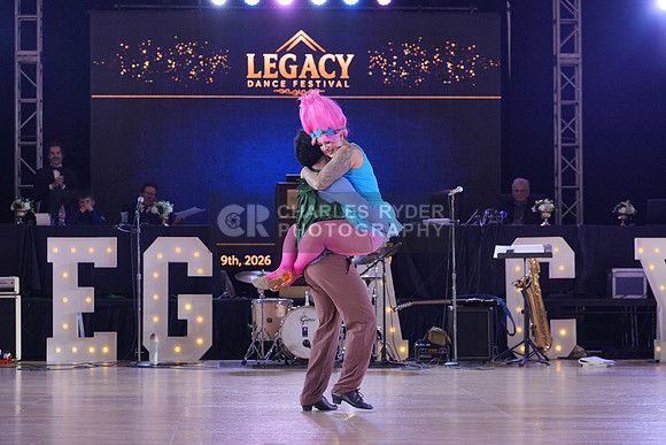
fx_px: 1795
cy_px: 222
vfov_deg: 14.1
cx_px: 333
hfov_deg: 21.0
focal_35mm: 97
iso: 2000
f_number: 4
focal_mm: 97
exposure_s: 1/500
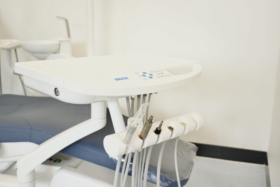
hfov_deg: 46.4
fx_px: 327
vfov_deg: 31.9
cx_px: 140
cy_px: 94
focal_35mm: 42
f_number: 4
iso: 1250
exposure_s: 1/125
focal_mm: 42
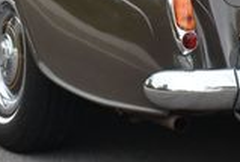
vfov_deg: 5.7
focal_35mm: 241
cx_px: 196
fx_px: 1611
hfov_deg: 8.5
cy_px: -95
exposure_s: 1/500
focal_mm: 40
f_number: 8
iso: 640
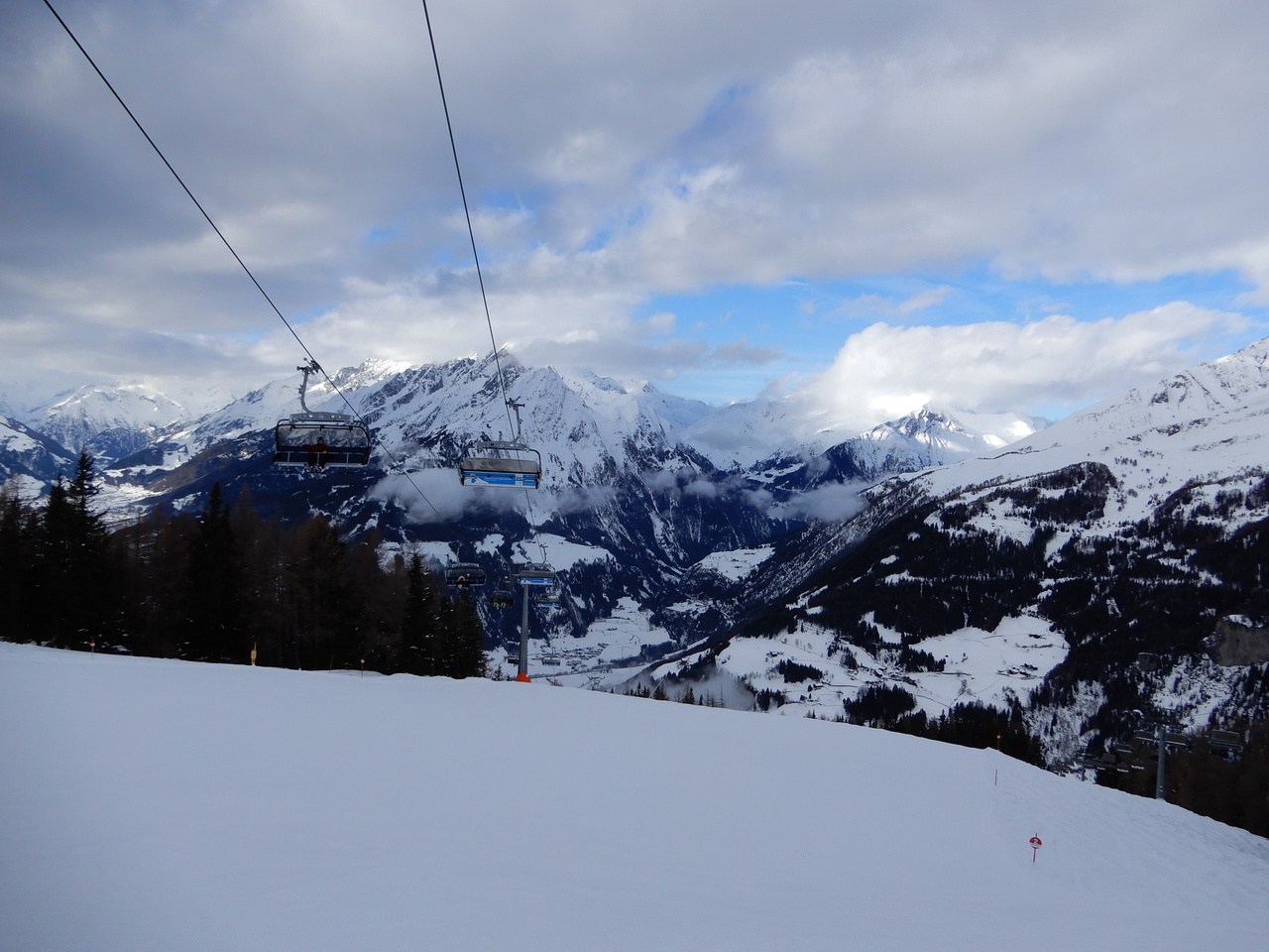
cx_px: 634
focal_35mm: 24
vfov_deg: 56.8
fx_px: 880
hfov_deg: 71.6
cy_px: 476
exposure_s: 1/1250
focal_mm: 4.3
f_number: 3.4
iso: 80
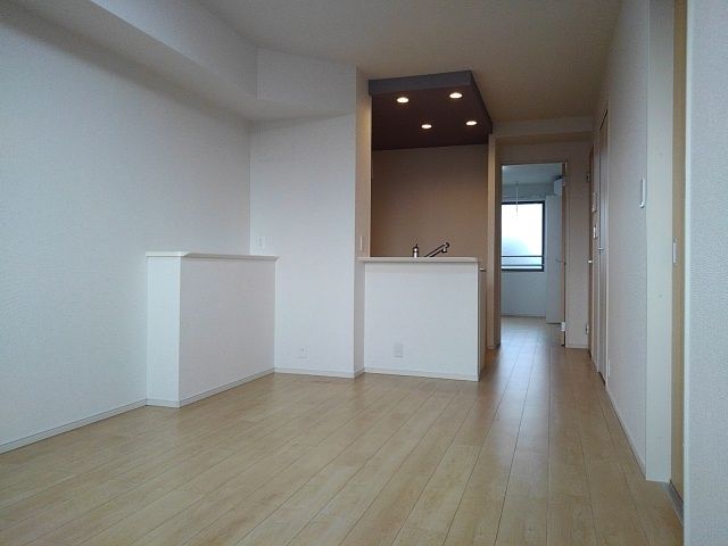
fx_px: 526
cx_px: 364
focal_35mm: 25
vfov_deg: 54.9
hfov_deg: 69.4
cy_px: 273
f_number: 2.2
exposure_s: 1/60.2
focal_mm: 3.46
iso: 64
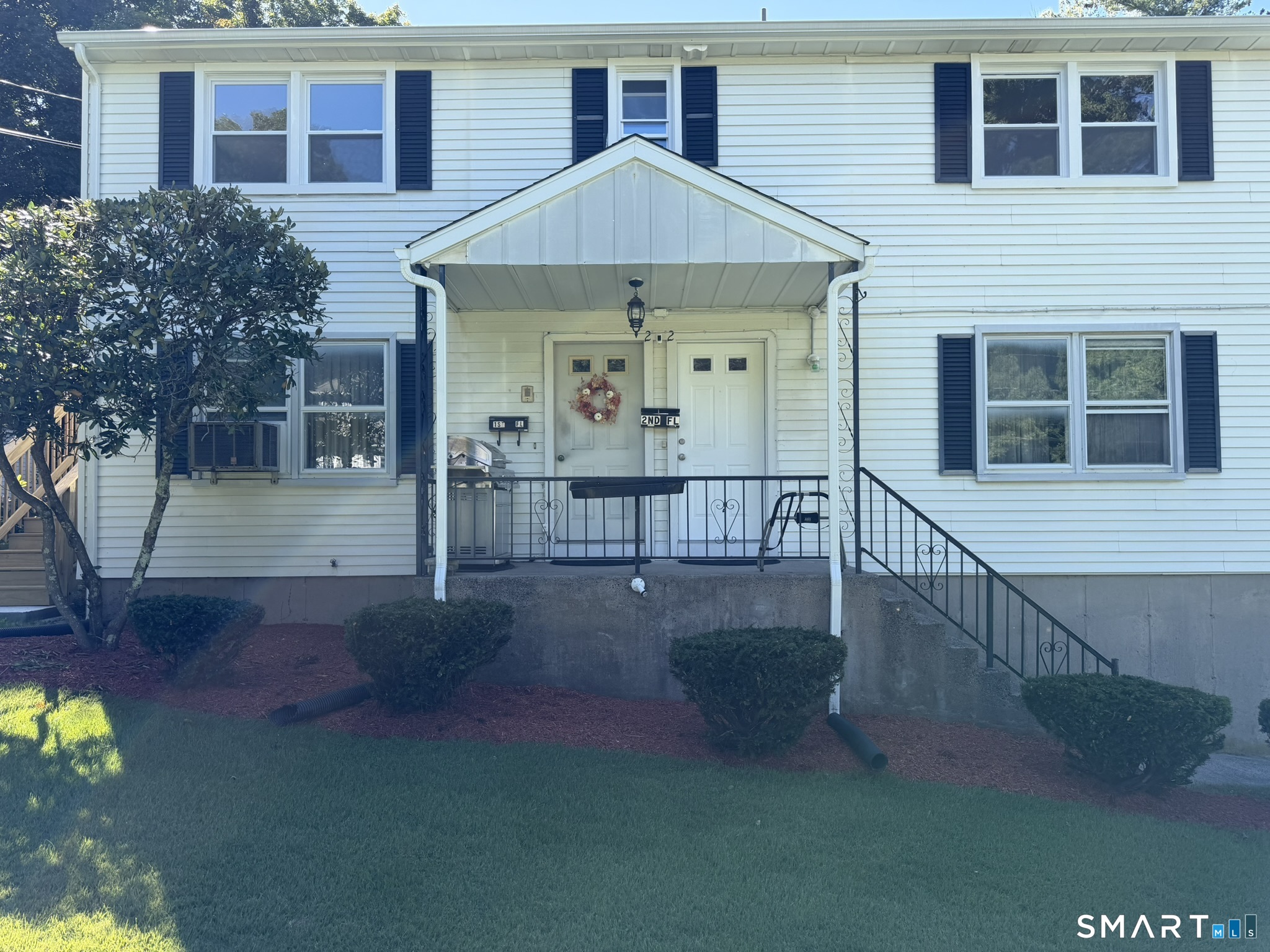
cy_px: 476
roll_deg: +0.8
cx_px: 635
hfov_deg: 71.6
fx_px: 881
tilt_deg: +1.3
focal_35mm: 24
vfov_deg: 56.8
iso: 80
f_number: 1.78
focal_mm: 6.76
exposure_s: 1/955
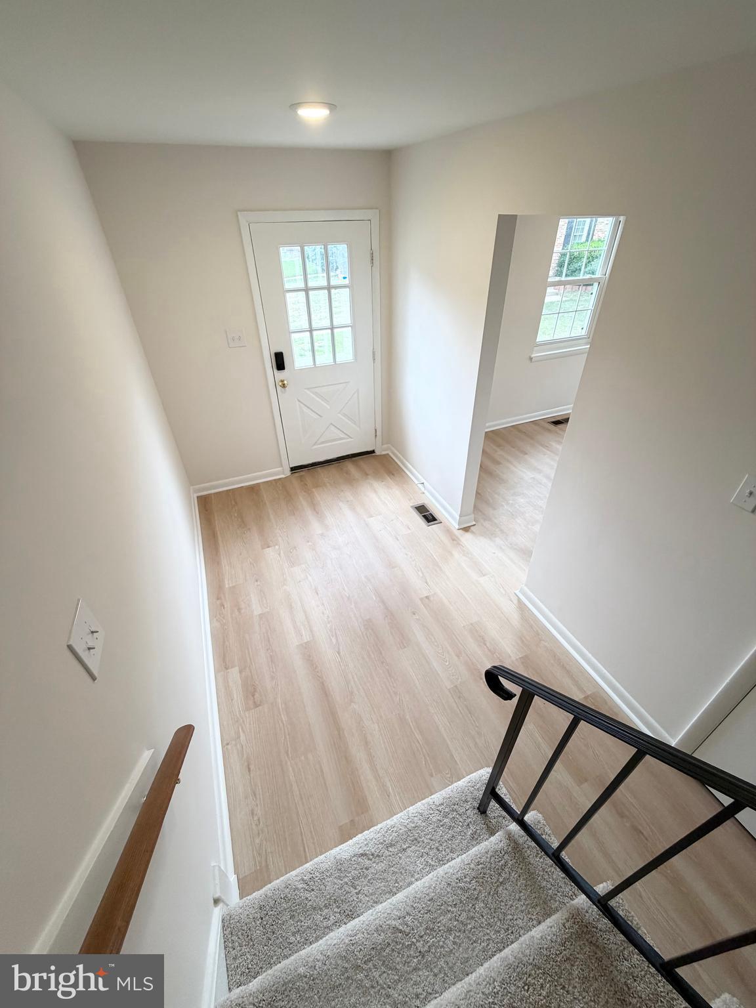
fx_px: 408
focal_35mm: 14
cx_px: 378
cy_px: 504
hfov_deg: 85.7
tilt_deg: -35.9
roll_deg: +2.4
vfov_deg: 102.1
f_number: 2.2
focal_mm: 2.22
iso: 160
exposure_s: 1/120
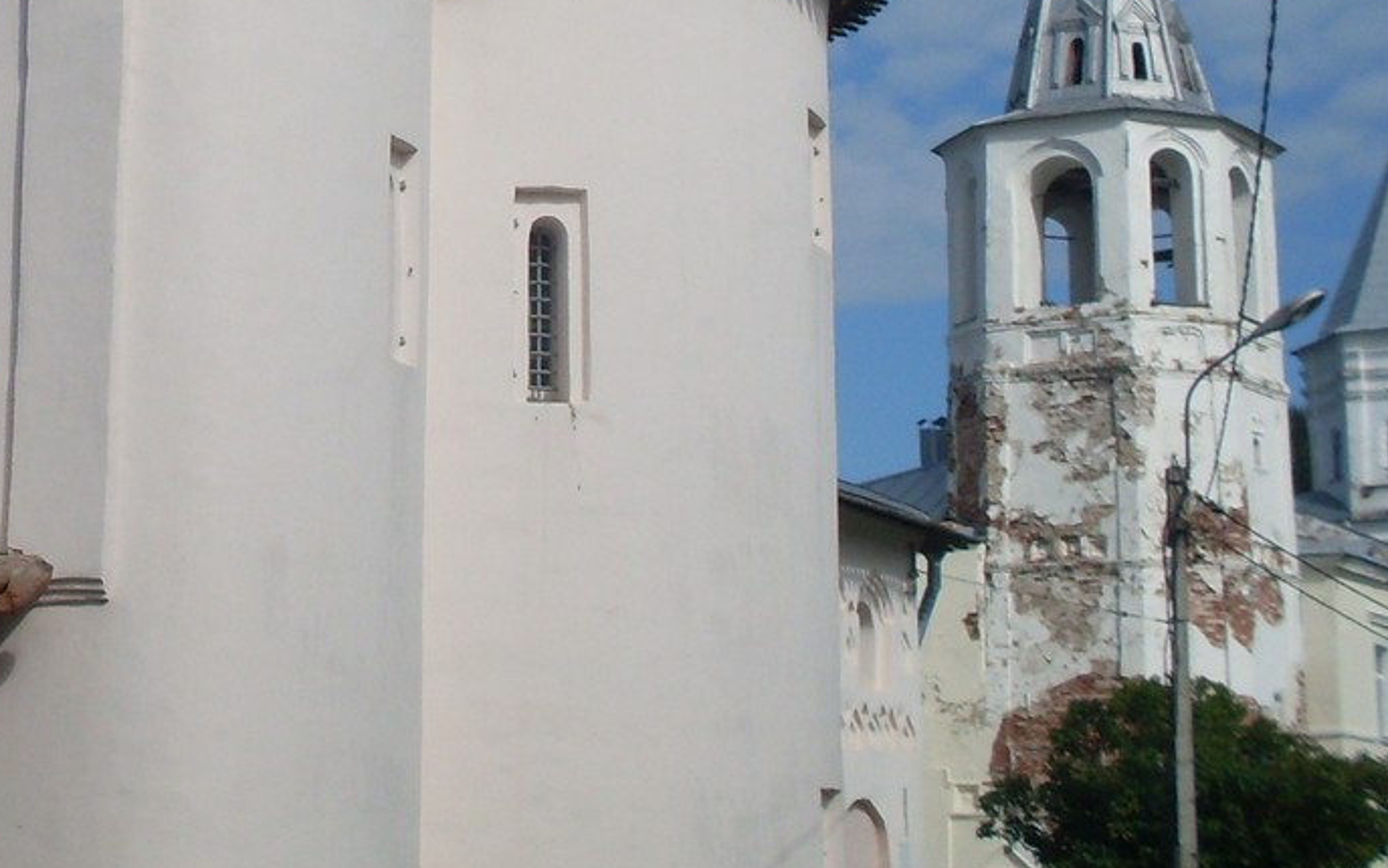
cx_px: 27
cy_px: -11
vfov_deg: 15.3
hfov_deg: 23.7
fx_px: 3179
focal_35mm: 84
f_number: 8.4
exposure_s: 1/500
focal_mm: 6.3
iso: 80
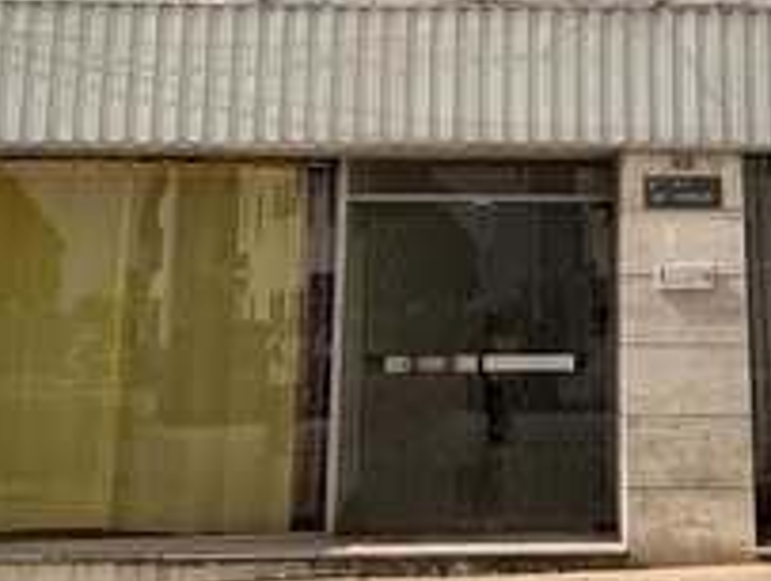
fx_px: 1316
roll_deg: -0.3
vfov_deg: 24.2
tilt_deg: +11.0
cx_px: 566
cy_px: 59
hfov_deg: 32.1
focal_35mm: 59
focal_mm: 6.76
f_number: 1.78
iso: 80
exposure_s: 1/4673
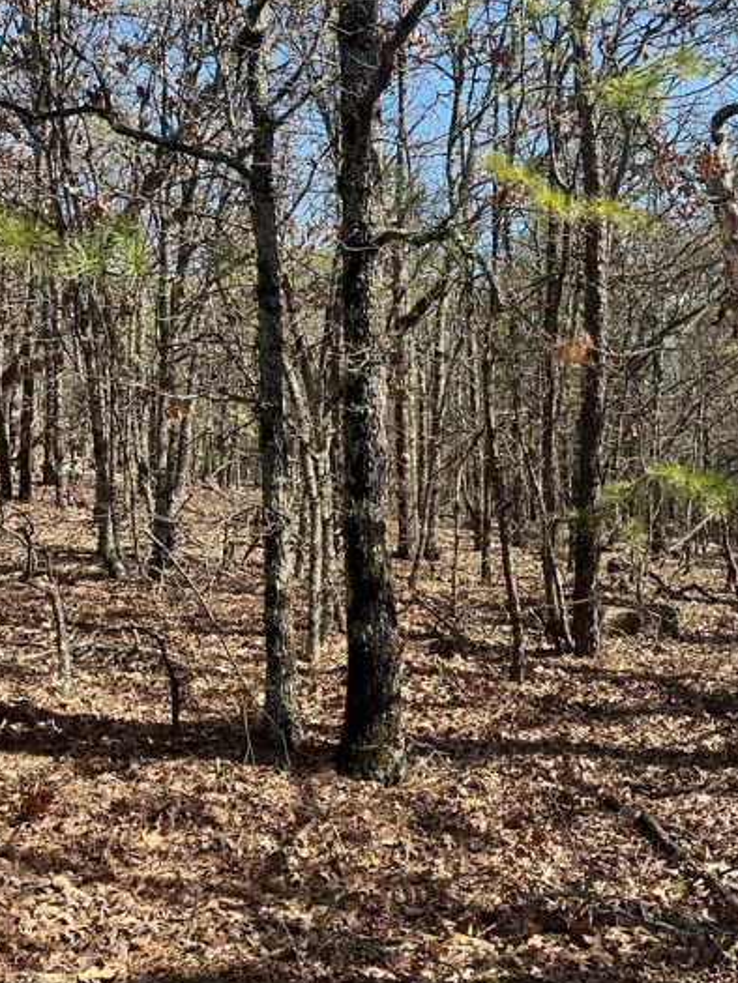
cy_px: 515
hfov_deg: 37.3
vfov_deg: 48.9
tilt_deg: +4.3
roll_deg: +0.6
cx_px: 498
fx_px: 1080
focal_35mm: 38
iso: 50
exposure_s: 1/833
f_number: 1.6
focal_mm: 5.1
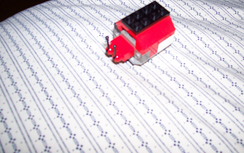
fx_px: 266
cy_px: 55
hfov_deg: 49.2
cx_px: 133
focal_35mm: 40
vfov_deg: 31.8
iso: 80
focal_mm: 5.6
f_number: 2.7
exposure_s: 1/64
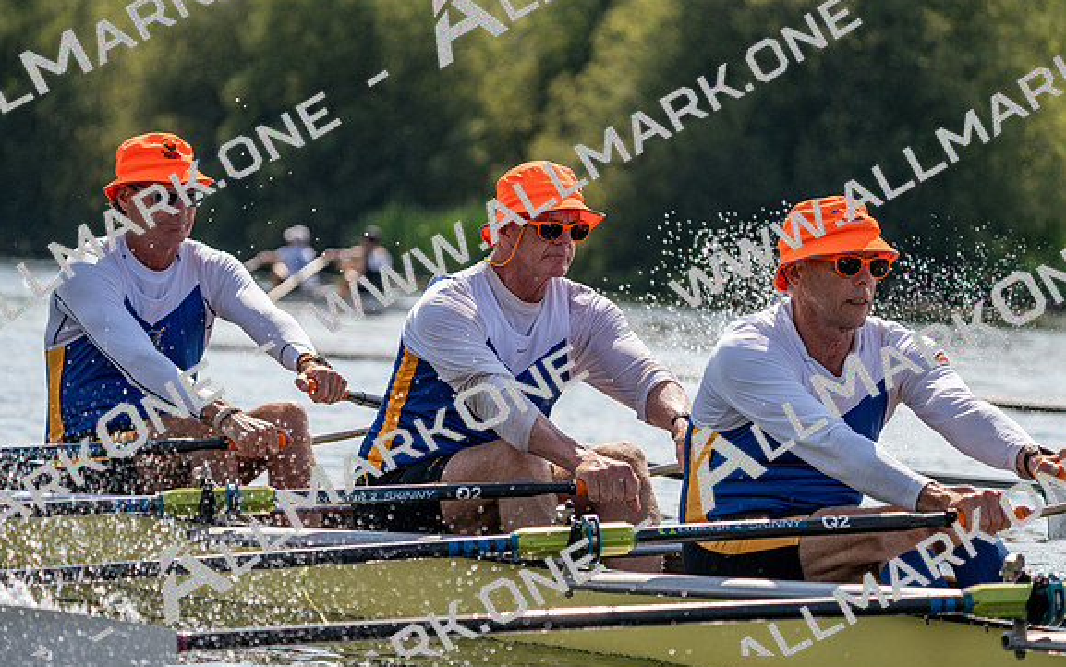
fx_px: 5957
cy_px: 339
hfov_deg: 10.2
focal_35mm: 205
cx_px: 534
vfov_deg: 6.4
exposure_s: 1/1600
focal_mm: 200
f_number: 5.6
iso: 200
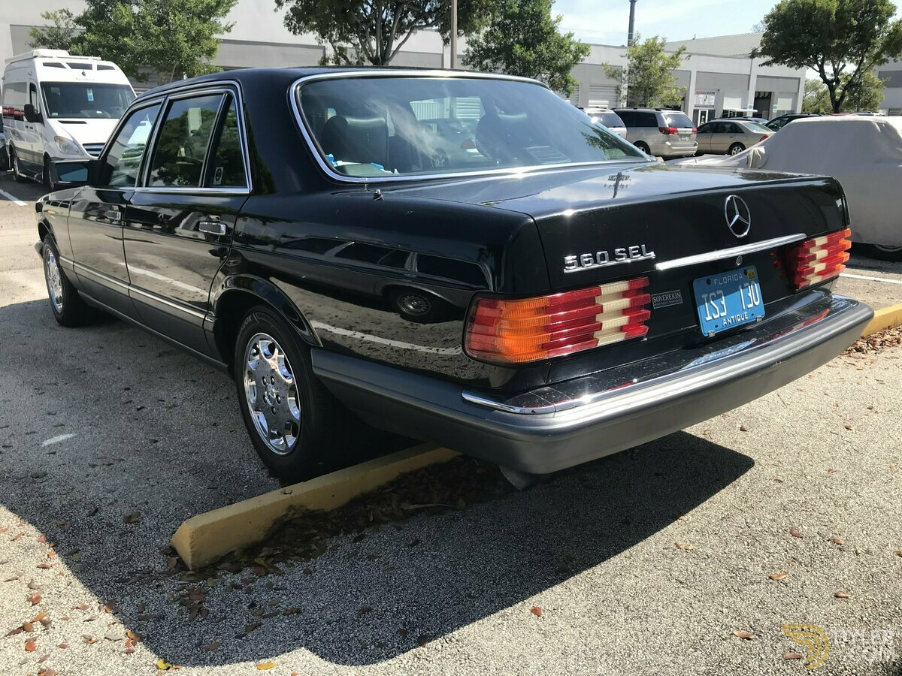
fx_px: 730
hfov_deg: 63.4
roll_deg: +0.4
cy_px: 338
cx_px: 451
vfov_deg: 49.7
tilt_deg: -16.3
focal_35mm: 28
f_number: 1.8
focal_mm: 3.99
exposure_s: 1/1312
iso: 20
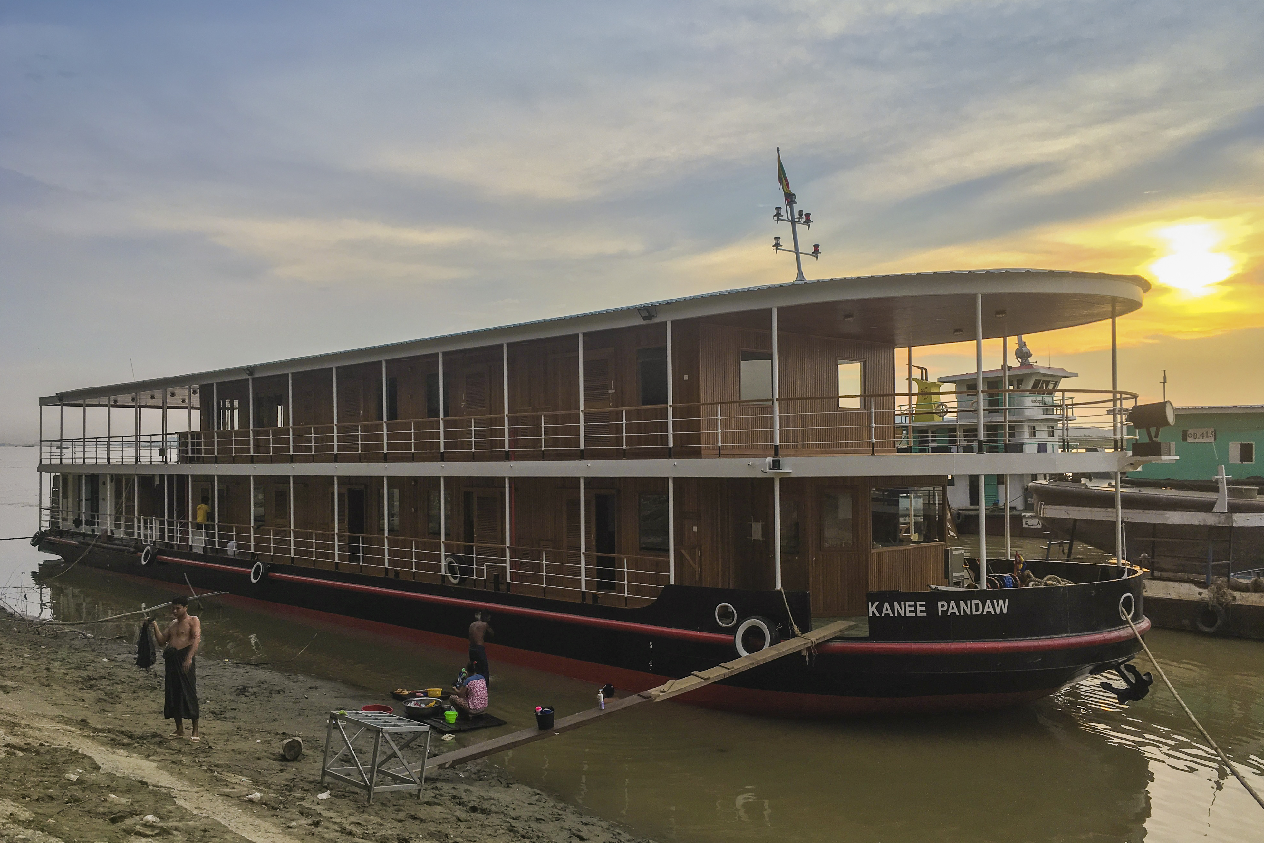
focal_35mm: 31
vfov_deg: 42.3
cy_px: 462
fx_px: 1088
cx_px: 622
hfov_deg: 60.3
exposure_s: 1/640
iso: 25
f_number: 2.2
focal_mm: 4.15
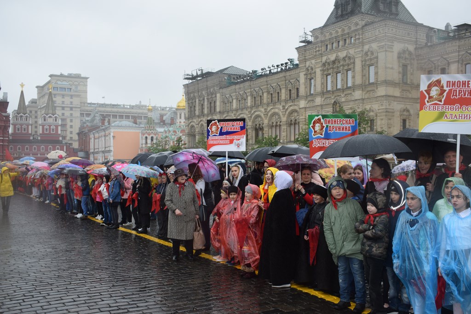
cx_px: 236
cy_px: 157
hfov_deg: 51.3
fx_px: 491
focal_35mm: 38
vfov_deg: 35.5
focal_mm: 25
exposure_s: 1/125
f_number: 5.6
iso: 110
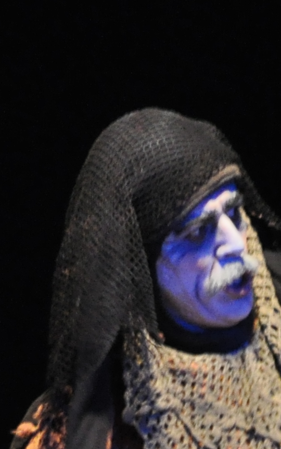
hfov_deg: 0.8
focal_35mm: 1667
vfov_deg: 1.3
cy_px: 475
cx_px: 284
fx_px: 20426
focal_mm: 220
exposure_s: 1/40
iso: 1600
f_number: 5.6
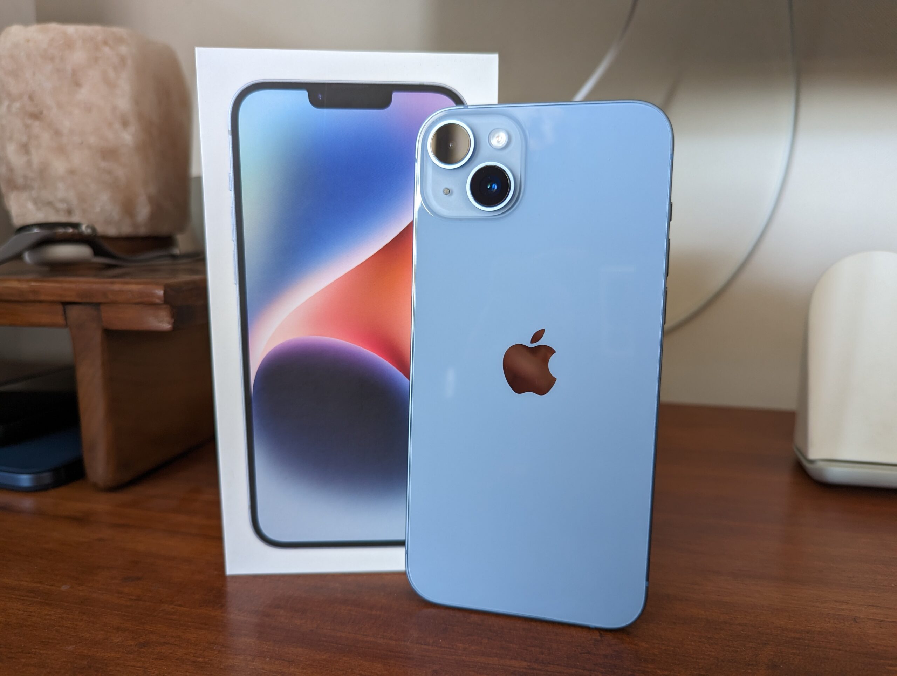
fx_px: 623
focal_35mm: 24
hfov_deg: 71.5
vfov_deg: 56.9
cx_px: 448
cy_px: 338
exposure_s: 1/23.8
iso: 110
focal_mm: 6.81
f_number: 1.85
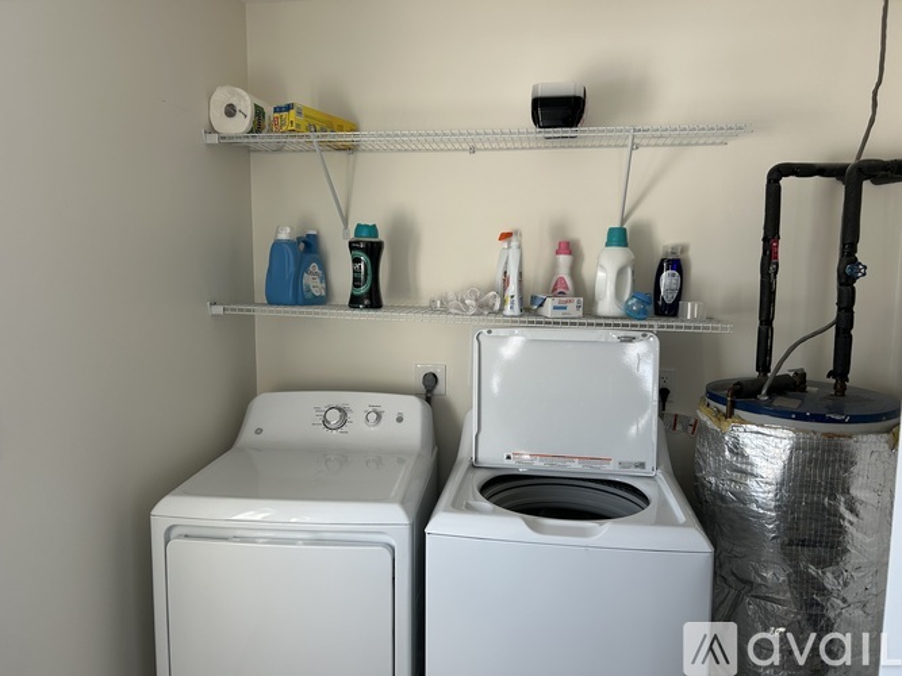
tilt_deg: -7.1
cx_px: 451
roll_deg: -0.4
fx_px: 677
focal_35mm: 26
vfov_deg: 53.0
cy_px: 338
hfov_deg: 67.3
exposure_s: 1/121
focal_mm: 5.7
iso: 40
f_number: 1.5
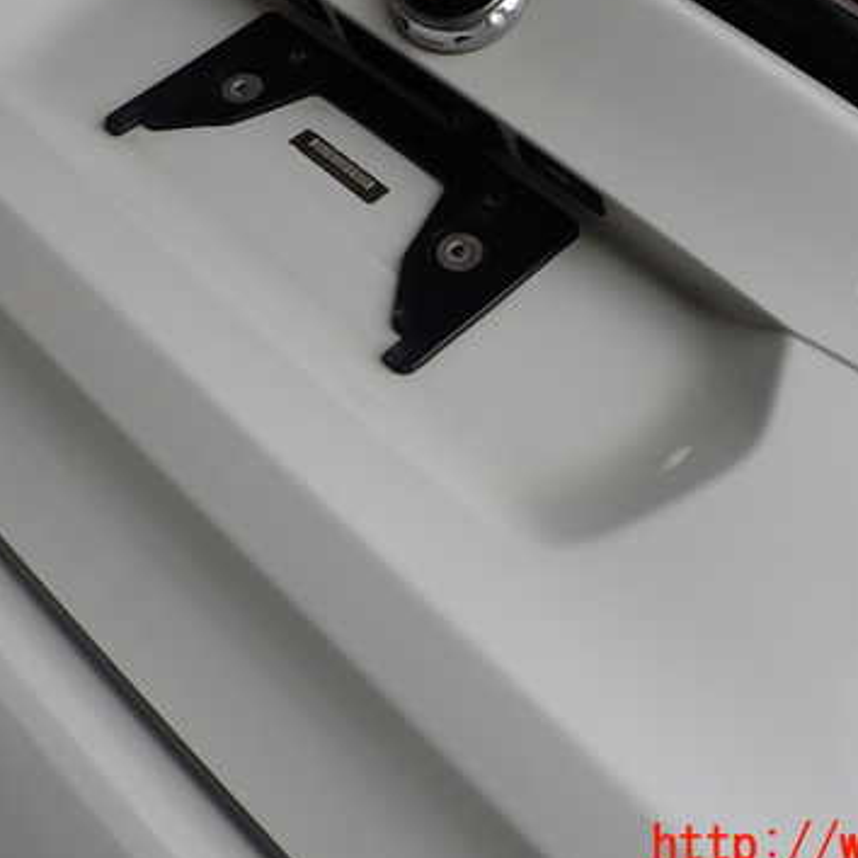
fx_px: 1262
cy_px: 332
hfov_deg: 37.5
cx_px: 473
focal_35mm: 45
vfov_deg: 37.4
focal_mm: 5.4
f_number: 3.2
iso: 100
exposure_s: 1/400
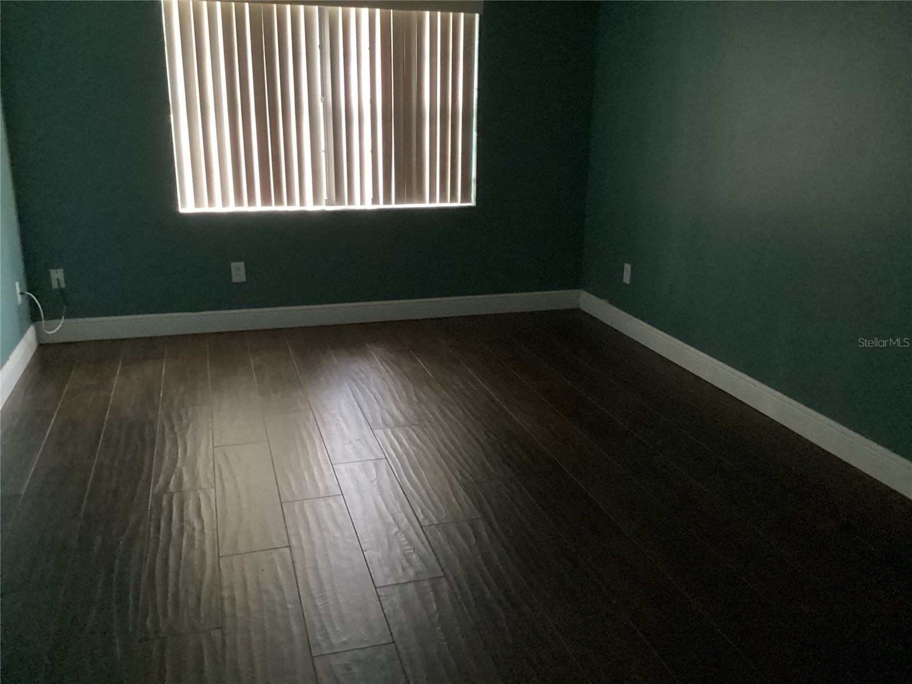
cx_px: 456
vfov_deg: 45.4
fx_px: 817
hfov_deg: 58.4
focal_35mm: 31
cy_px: 342
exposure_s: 1/20
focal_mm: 3.3
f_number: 2.4
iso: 800
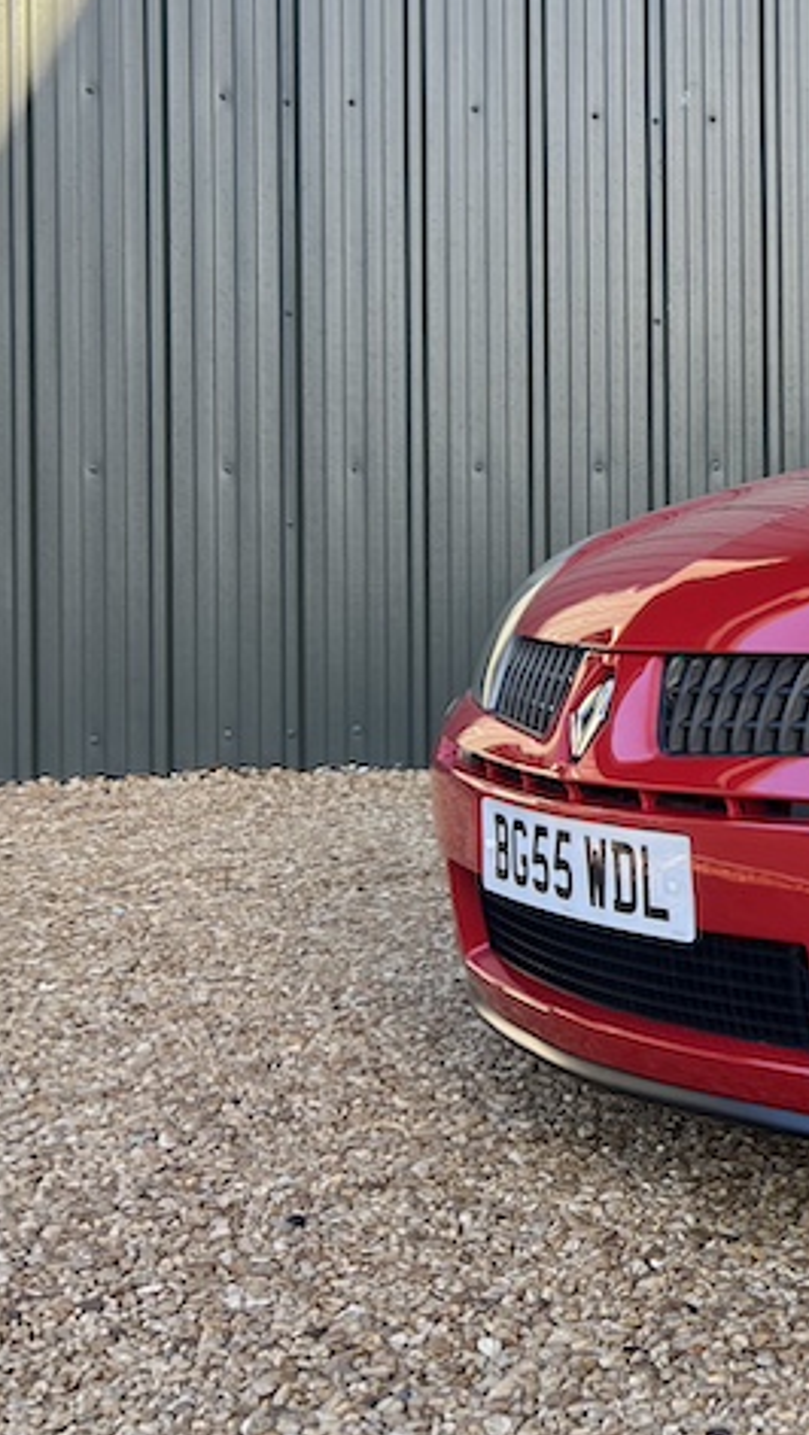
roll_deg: +0.5
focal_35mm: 60
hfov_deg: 17.2
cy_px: 505
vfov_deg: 34.6
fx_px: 2285
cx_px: 1353
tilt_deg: -1.3
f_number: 1.5
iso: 50
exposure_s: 1/315
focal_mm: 5.7
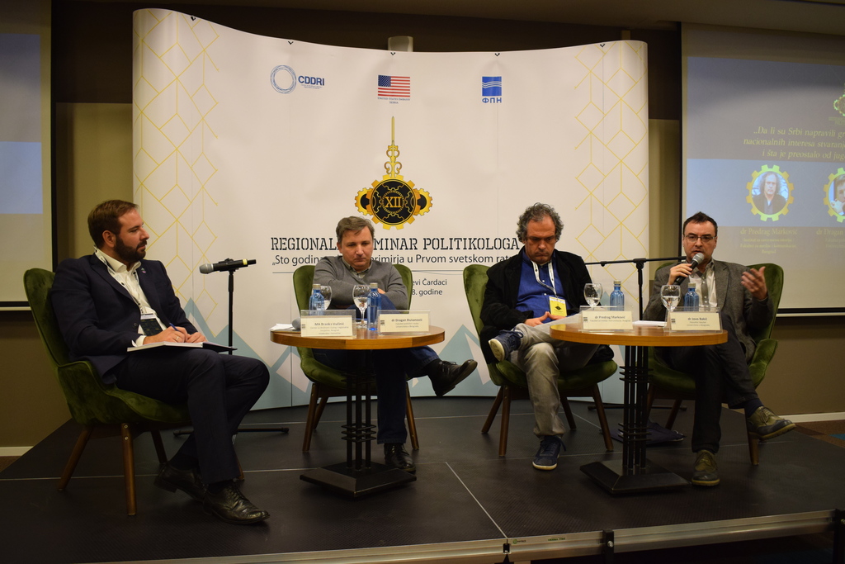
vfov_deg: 40.0
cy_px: 282
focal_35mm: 33
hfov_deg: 57.2
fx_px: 775
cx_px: 422
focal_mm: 22
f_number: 3.8
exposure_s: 1/60
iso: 900
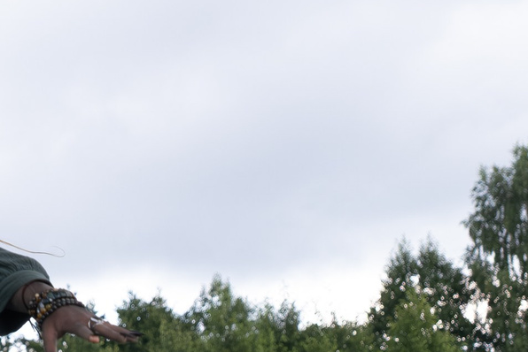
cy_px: 275
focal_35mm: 219
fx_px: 3213
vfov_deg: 6.3
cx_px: -35
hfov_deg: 9.3
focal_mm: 34.2
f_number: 3.6
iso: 800
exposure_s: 1/800
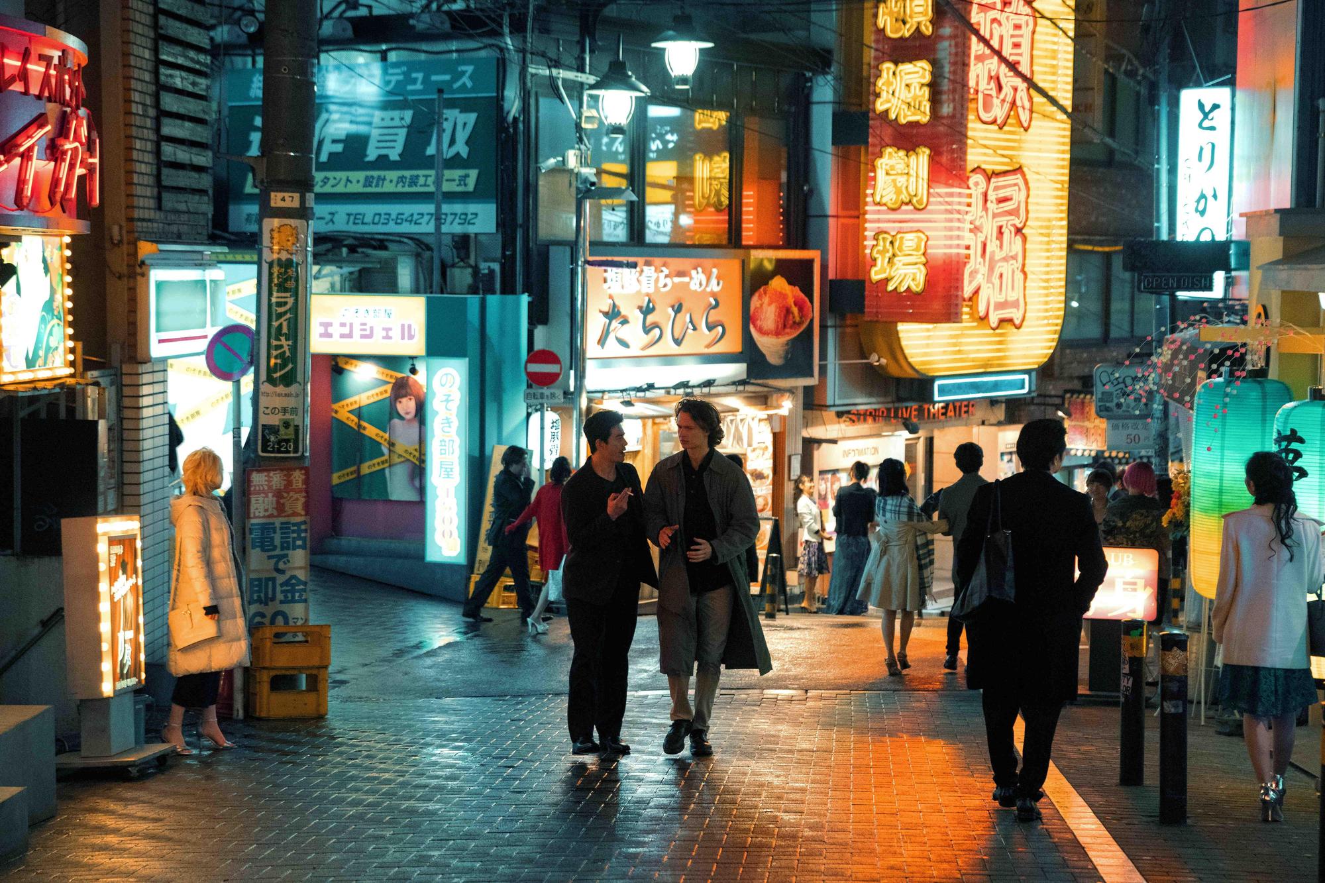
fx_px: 2576
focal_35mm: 70
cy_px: 442
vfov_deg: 19.5
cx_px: 662
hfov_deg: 28.8
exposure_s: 1/250
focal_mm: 70
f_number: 4
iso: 12800
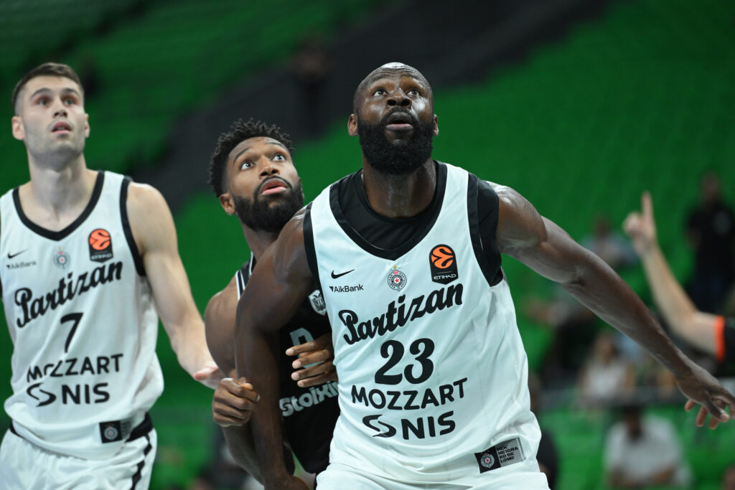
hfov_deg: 10.3
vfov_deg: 6.9
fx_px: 4084
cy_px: 245
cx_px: 368
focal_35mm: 200
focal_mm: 200
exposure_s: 1/640
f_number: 2.8
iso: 2500
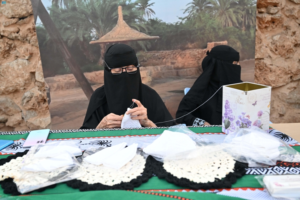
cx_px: 150
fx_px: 283
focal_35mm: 34
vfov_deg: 38.9
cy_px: 100
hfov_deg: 55.8
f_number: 4.5
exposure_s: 1/1250
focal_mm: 34
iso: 5000
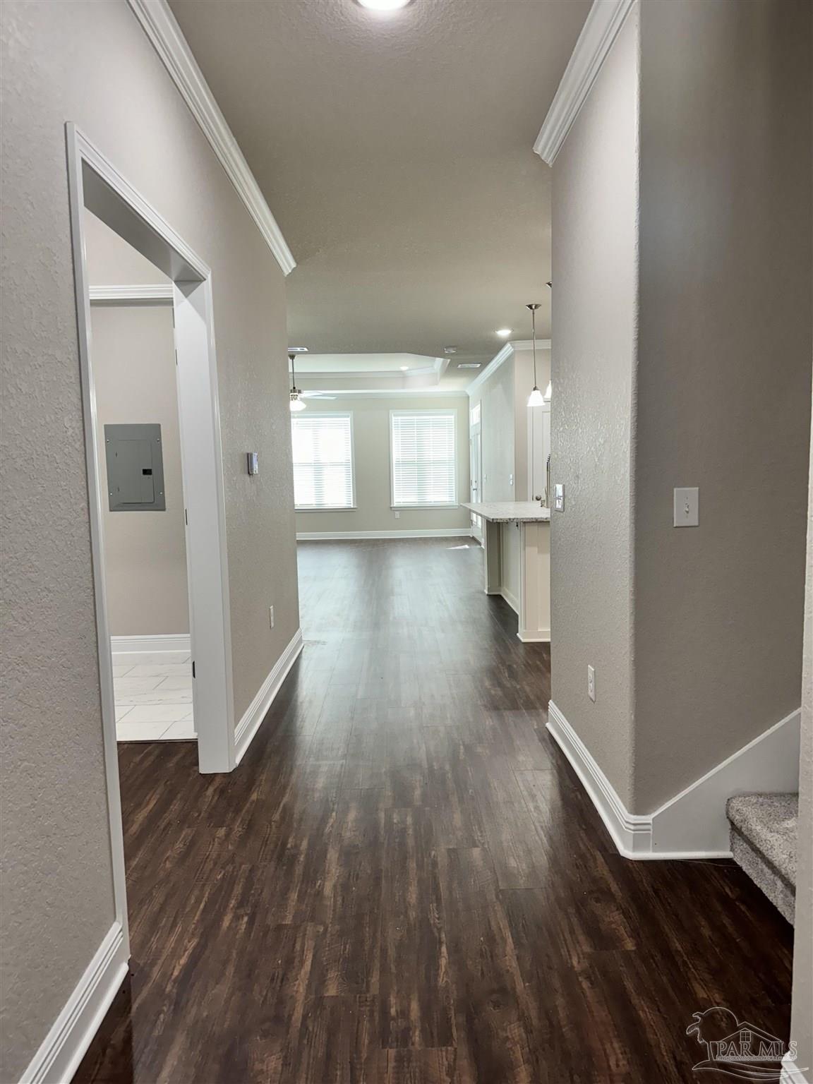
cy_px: 542
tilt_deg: -6.1
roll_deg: +0.8
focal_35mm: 24
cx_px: 406
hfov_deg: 56.8
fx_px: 752
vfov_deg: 71.6
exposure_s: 1/120
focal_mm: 6.76
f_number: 1.78
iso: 200
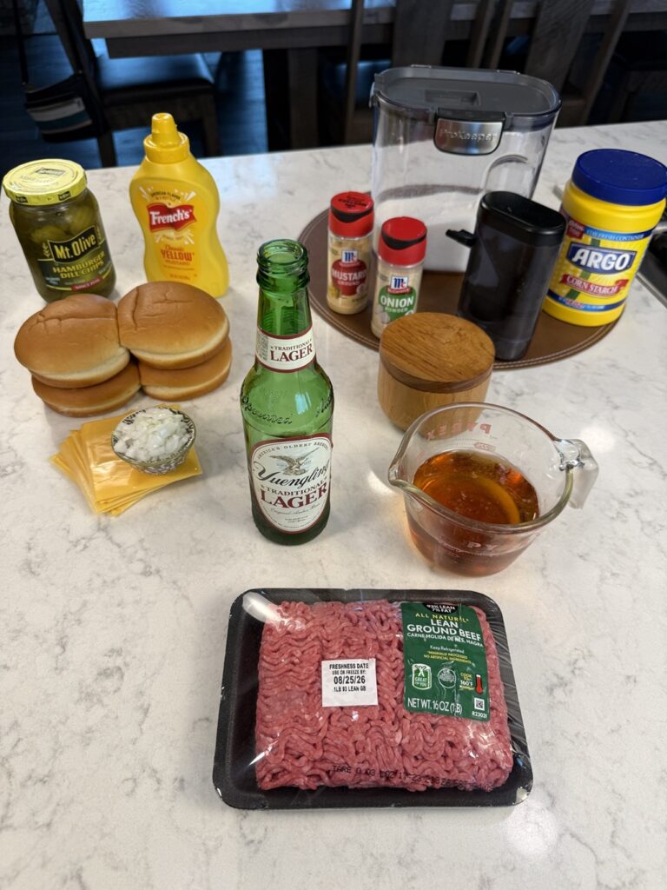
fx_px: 617
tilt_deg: -46.3
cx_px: 334
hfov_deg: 56.8
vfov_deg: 71.6
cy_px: 445
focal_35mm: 24
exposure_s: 1/161
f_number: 1.78
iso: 64
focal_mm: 6.76
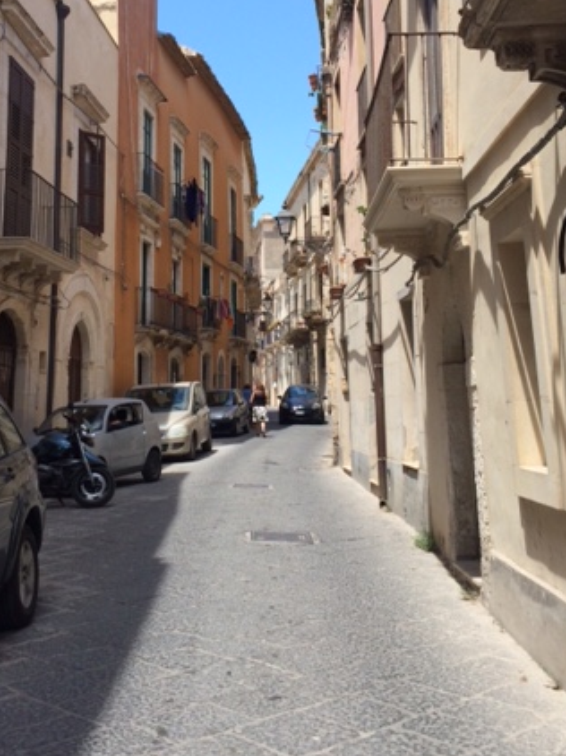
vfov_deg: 42.4
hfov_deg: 32.8
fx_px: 960
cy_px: 256
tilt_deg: +8.7
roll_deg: +2.8
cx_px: 247
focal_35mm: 44
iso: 32
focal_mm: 4.15
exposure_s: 1/1053
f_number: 2.2
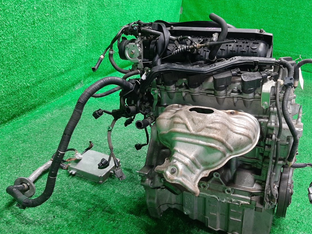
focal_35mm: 34
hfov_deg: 53.9
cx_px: 166
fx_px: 306
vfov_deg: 41.7
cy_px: 129
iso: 237
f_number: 1.7
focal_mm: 3.93
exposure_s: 1/50
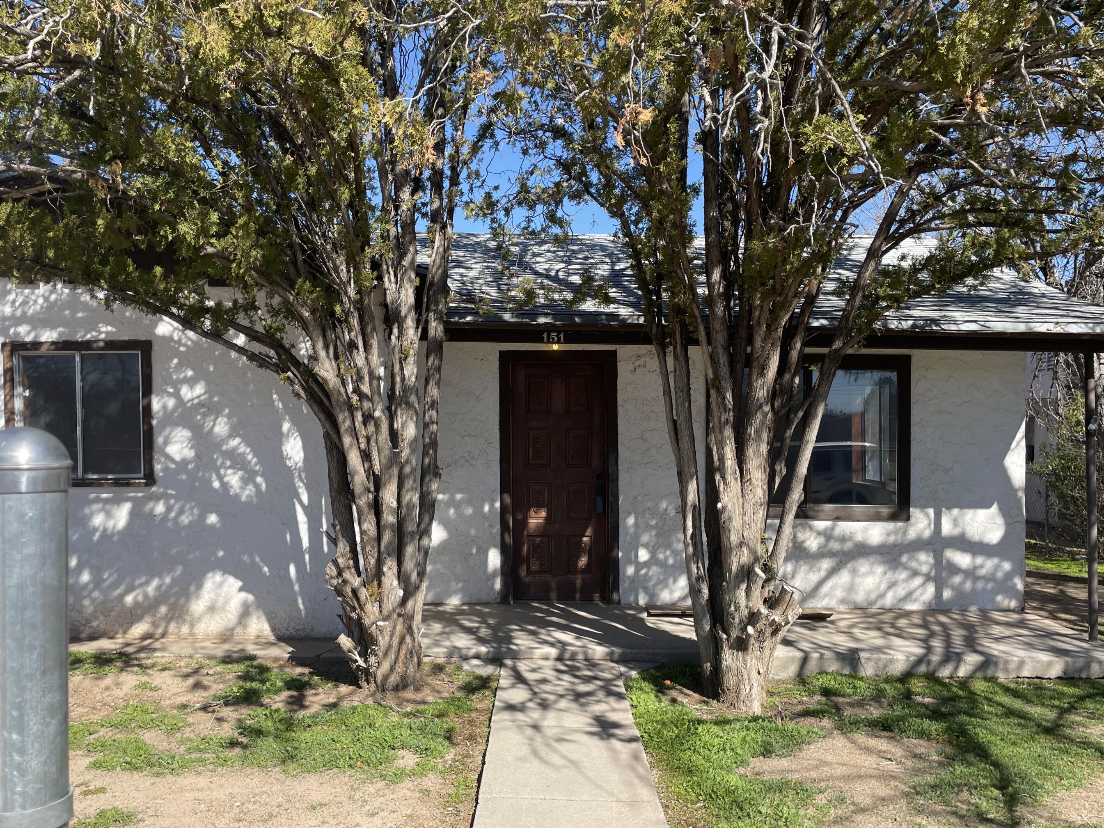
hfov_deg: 61.7
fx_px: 925
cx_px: 553
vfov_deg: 48.2
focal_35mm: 29
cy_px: 441
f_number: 1.6
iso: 32
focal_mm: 4.2
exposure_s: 1/2132
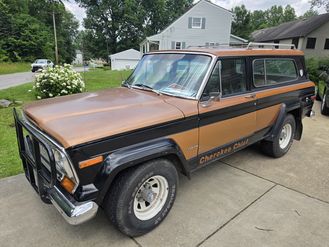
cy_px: 124
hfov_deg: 73.9
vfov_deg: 58.9
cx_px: 164
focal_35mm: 23
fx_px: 219
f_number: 1.4
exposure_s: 1/2977
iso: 64
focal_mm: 6.5
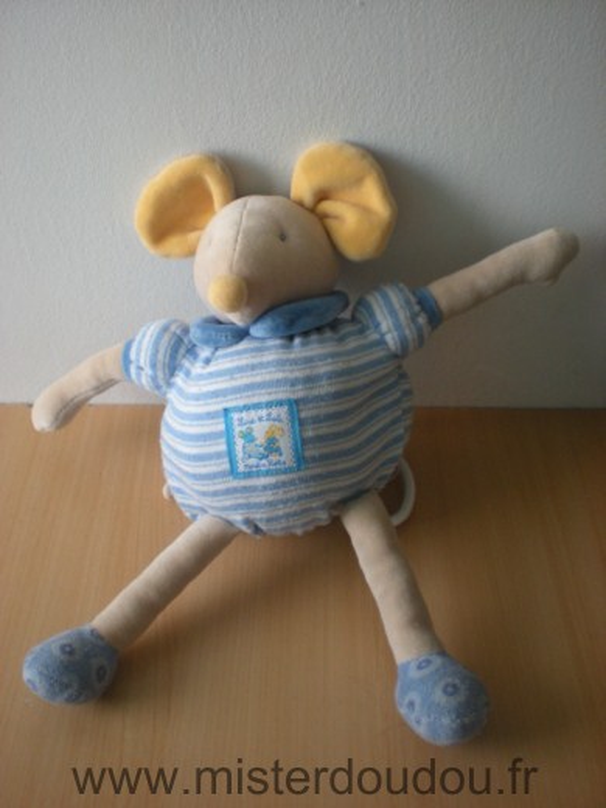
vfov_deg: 49.0
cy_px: 404
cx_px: 303
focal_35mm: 38
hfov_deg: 37.7
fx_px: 887
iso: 180
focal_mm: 6.3
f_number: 3.1
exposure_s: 1/59.8
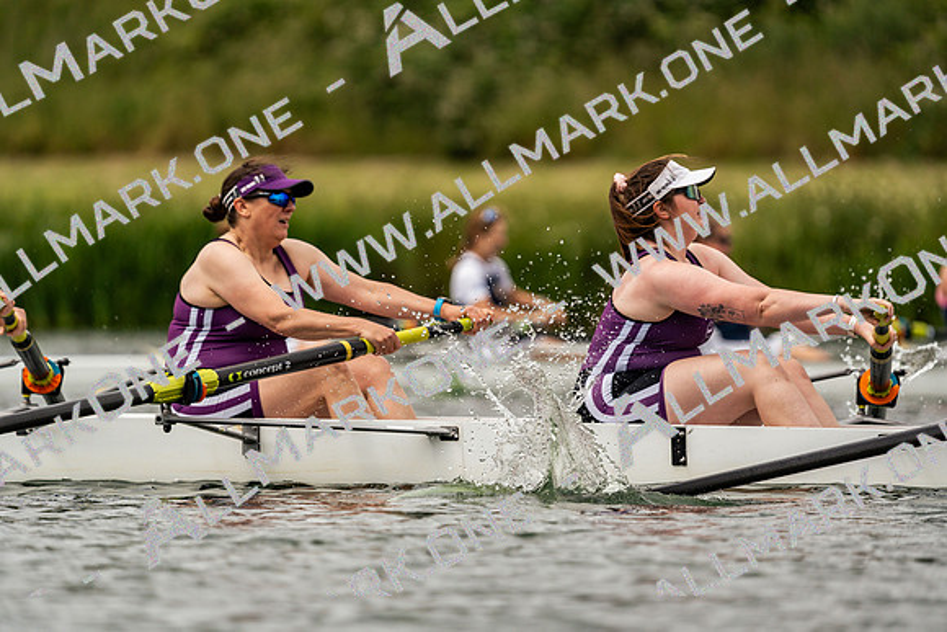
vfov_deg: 2.8
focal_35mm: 493
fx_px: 12971
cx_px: 474
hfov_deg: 4.2
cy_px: 316
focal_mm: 493
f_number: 6.3
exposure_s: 1/2000
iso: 200
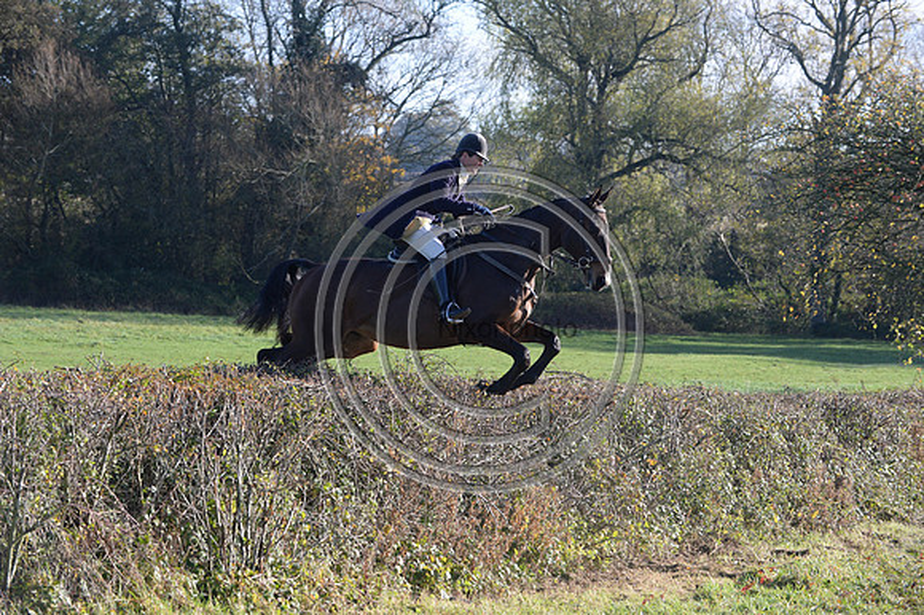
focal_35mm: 110
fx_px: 2822
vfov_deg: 12.4
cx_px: 462
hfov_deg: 18.6
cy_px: 308
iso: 1000
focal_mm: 110
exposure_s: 1/1250
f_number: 5.6
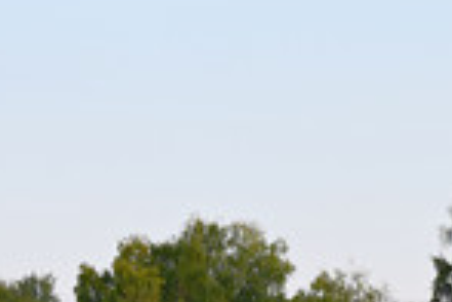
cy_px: 171
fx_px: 3001
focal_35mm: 239
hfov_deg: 8.5
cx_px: 523
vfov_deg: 5.7
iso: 100
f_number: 5.6
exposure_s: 1/180
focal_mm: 55
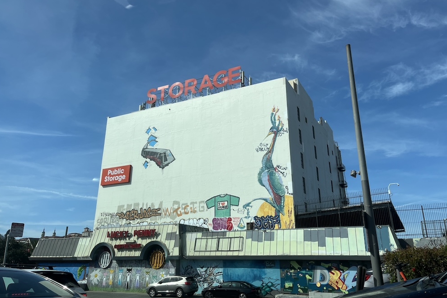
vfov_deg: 46.3
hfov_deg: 65.5
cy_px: 132
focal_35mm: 28
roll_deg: -0.7
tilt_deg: +18.8
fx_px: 348
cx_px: 223
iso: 50
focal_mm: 5.1
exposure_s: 1/4651
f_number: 1.6
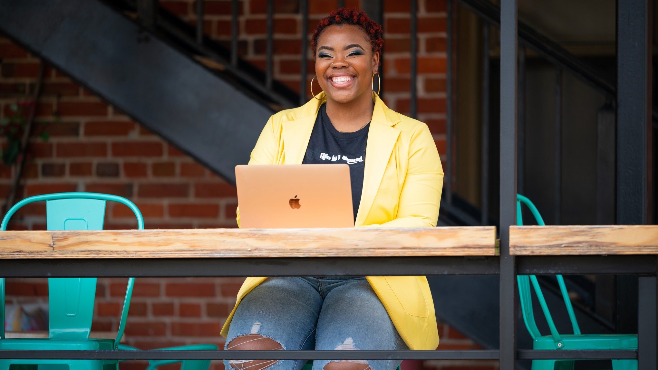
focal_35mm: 210
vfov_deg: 5.8
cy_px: 189
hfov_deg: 10.3
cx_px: 330
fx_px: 3664
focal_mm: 200
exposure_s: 1/250
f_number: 2.8
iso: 100
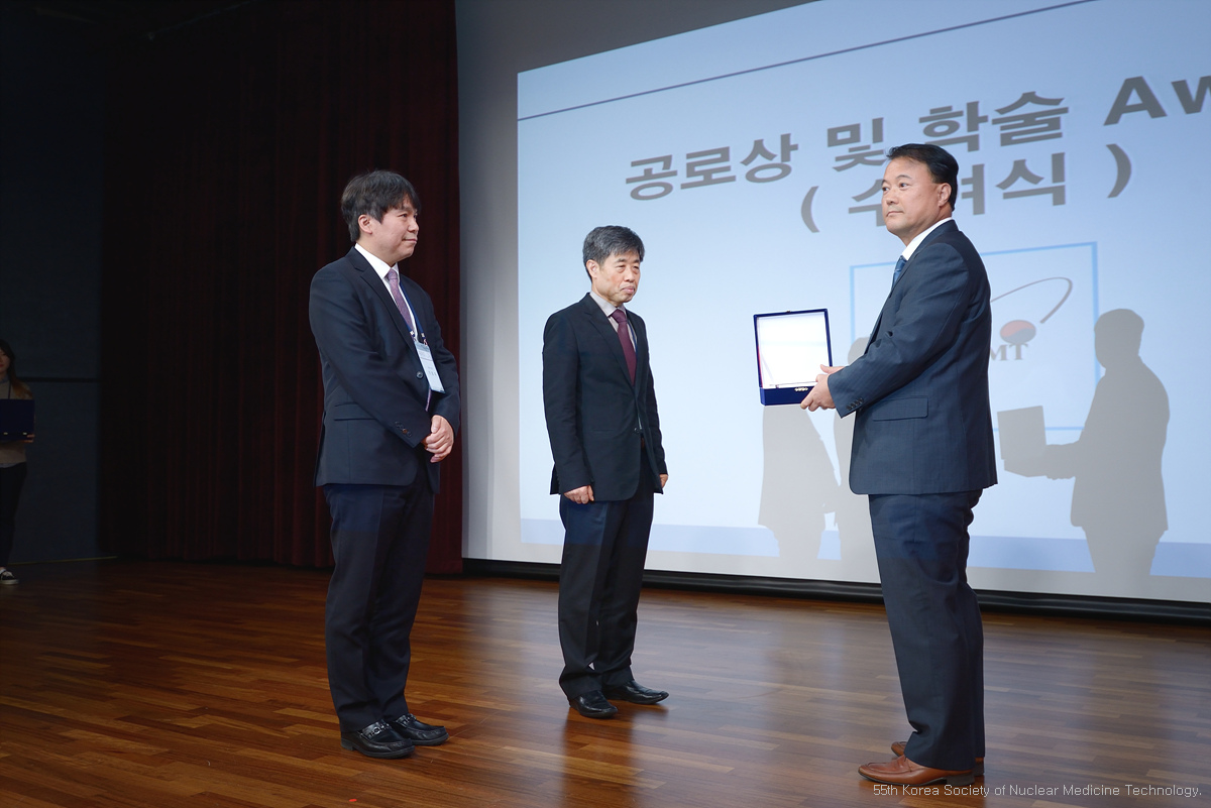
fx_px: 1178
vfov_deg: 37.9
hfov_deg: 54.4
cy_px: 404
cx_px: 606
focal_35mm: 35
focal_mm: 35
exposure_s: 1/100
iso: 800
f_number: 4.5
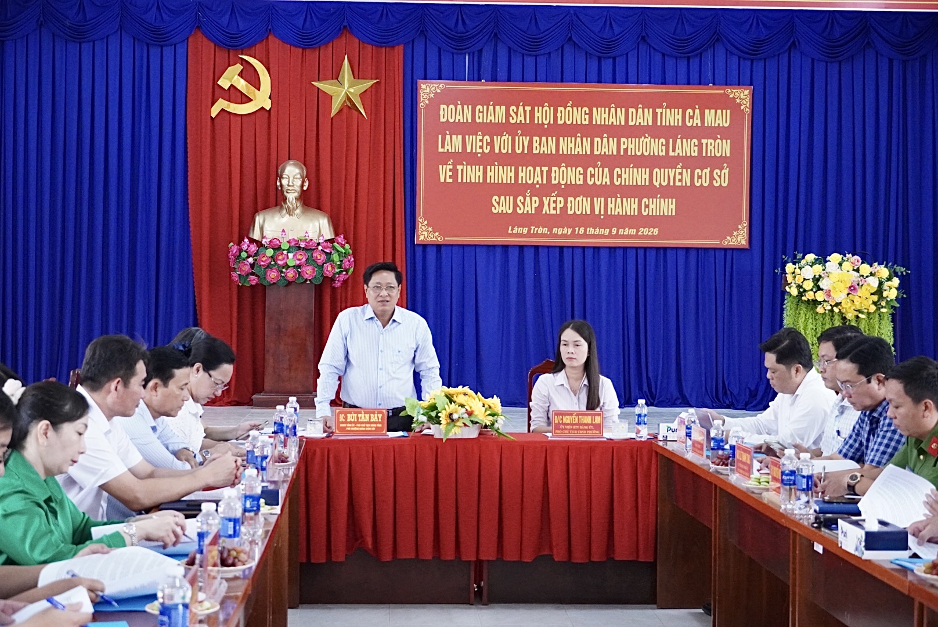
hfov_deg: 31.9
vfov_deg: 21.6
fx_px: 1643
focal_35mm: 63
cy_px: 314
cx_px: 469
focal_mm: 42
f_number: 5
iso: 6400
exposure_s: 1/200
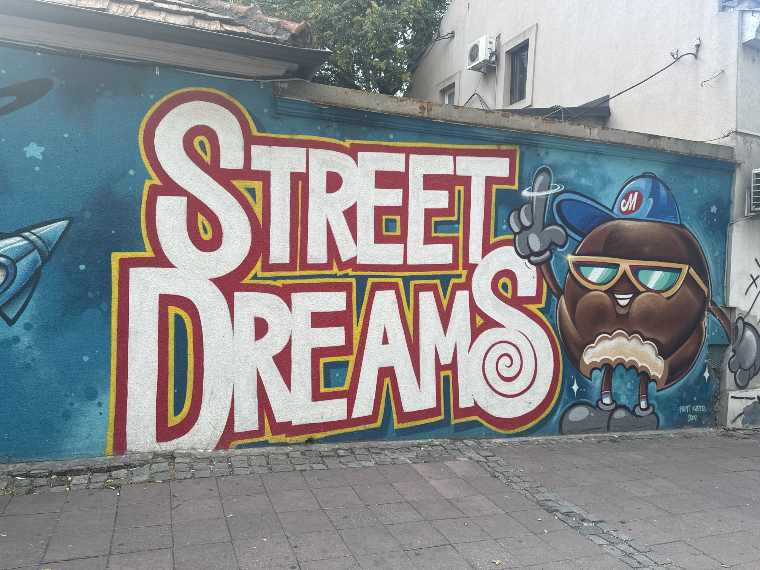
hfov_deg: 71.6
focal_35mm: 24
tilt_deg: -1.6
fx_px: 527
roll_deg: -1.2
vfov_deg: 56.8
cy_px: 285
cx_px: 380
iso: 80
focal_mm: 6.76
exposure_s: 1/832
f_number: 1.78
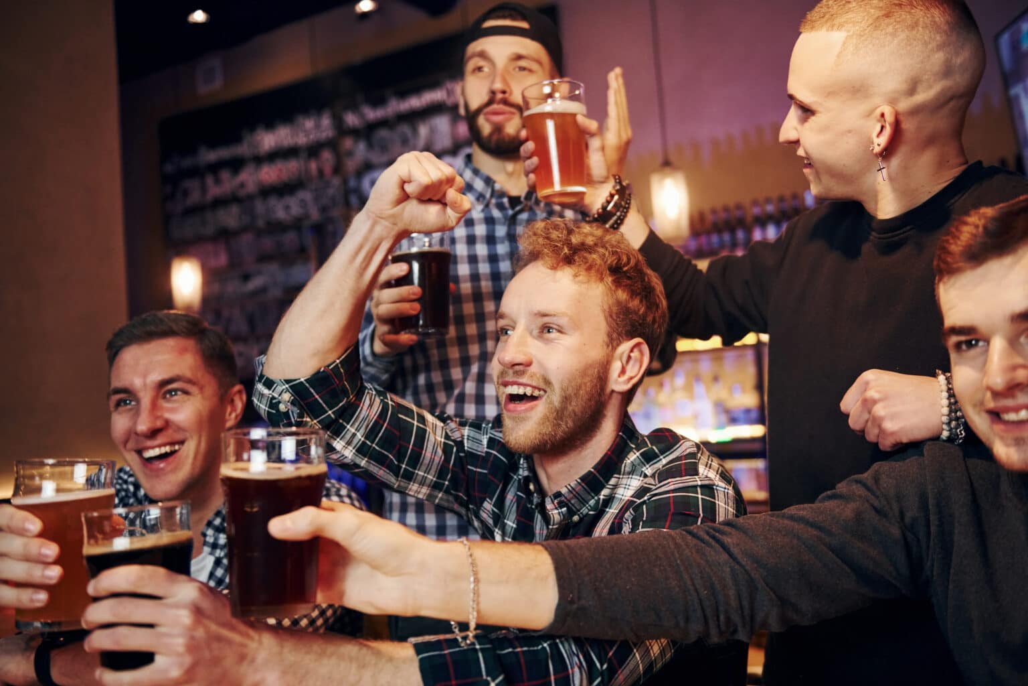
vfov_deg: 36.9
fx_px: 1028
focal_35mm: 36
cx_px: 514
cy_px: 343
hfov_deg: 53.1
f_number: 2.8
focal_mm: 36
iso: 1250
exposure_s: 1/160
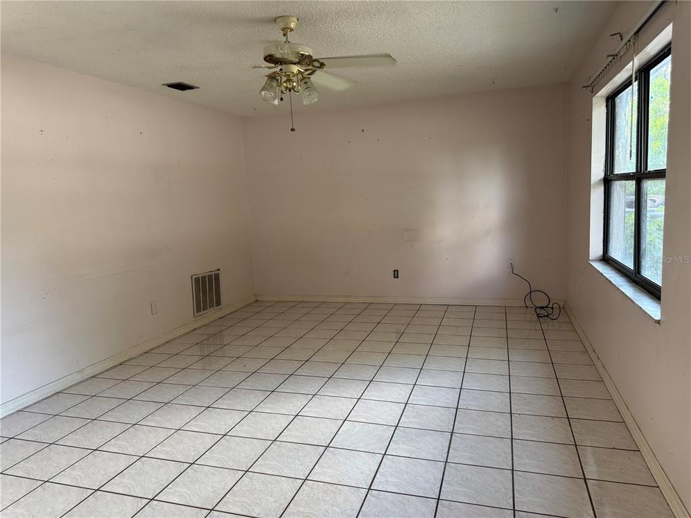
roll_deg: +3.1
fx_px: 479
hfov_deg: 71.6
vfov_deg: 56.8
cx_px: 346
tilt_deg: -7.0
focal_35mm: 24
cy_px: 259
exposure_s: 1/100
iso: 200
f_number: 1.78
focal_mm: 6.76
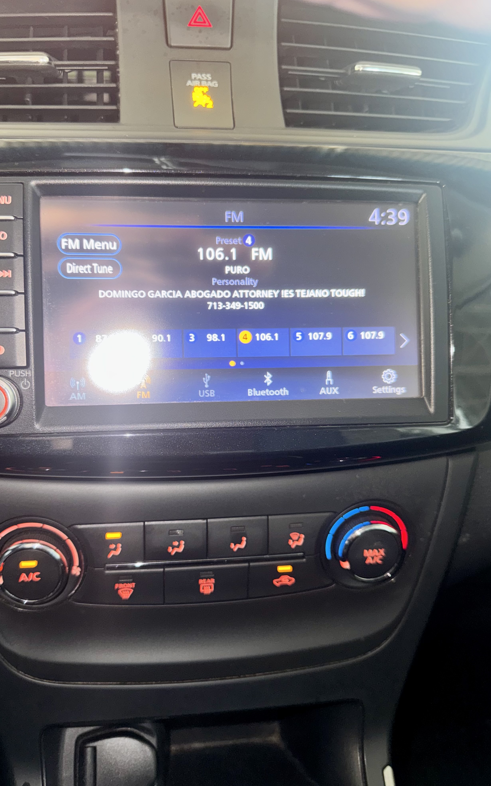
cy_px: 391
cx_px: 209
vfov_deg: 70.4
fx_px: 557
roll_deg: -2.3
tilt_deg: -30.5
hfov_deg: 47.5
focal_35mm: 26
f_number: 1.78
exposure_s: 1/5
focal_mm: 6.76
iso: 50
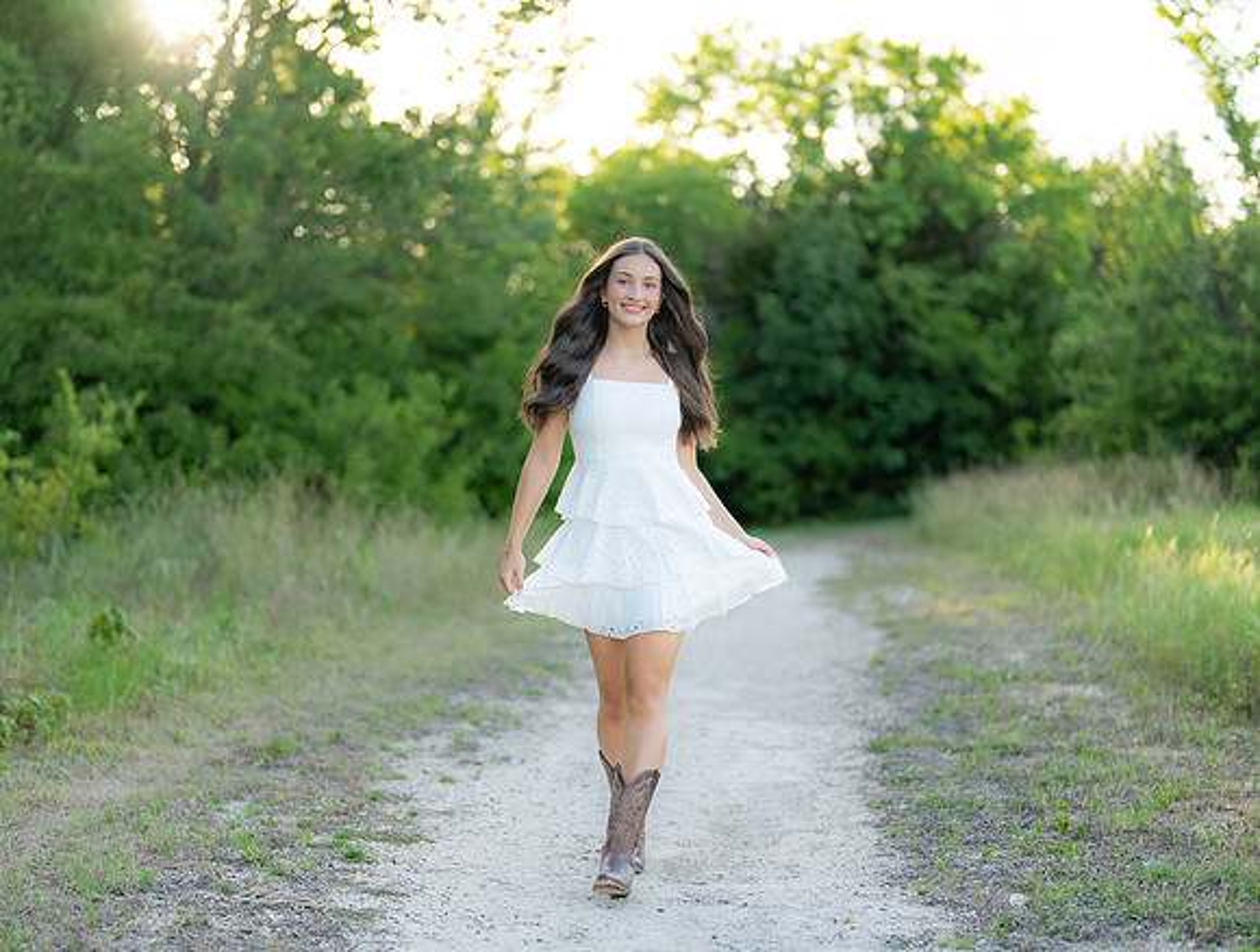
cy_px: 467
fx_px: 2374
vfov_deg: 22.7
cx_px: 589
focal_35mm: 65
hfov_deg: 29.7
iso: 100
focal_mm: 50
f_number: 1.2
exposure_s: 1/1000
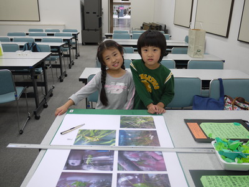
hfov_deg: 56.8
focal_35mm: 32
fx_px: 230
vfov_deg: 44.2
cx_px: 124
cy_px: 94
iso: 125
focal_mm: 16
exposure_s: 1/30
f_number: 3.7
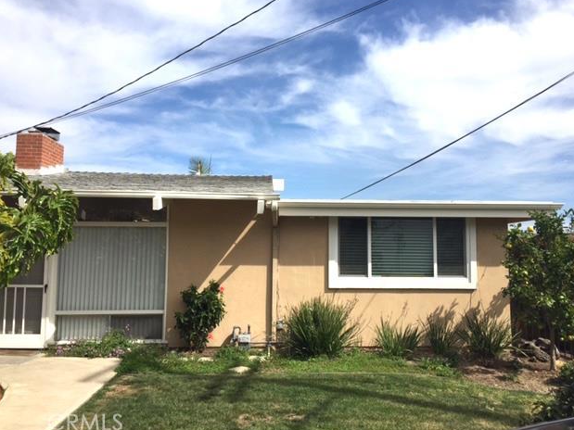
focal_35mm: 30
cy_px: 213
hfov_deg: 60.0
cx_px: 295
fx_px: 497
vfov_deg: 46.8
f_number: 2.2
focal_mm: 4.15
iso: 32
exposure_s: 1/2825
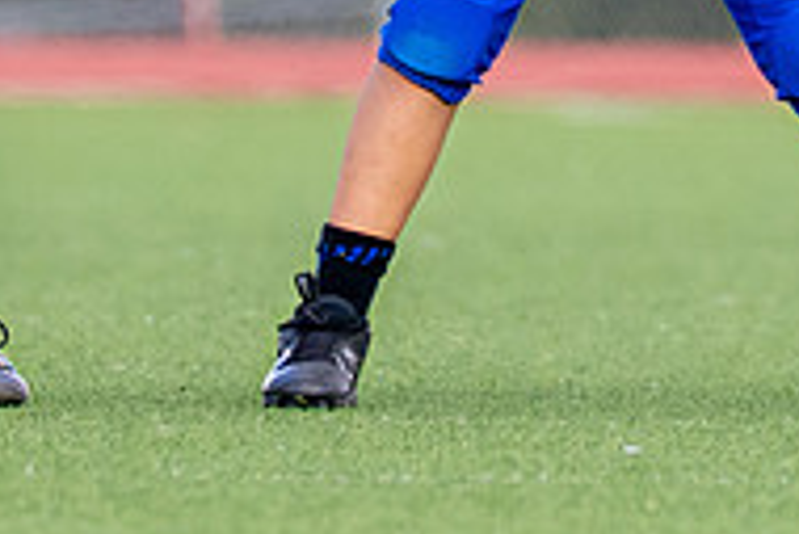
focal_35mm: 1805
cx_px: 629
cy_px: -304
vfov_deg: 0.8
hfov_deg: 1.1
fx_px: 40090
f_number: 2.8
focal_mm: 200
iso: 320
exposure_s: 1/3200
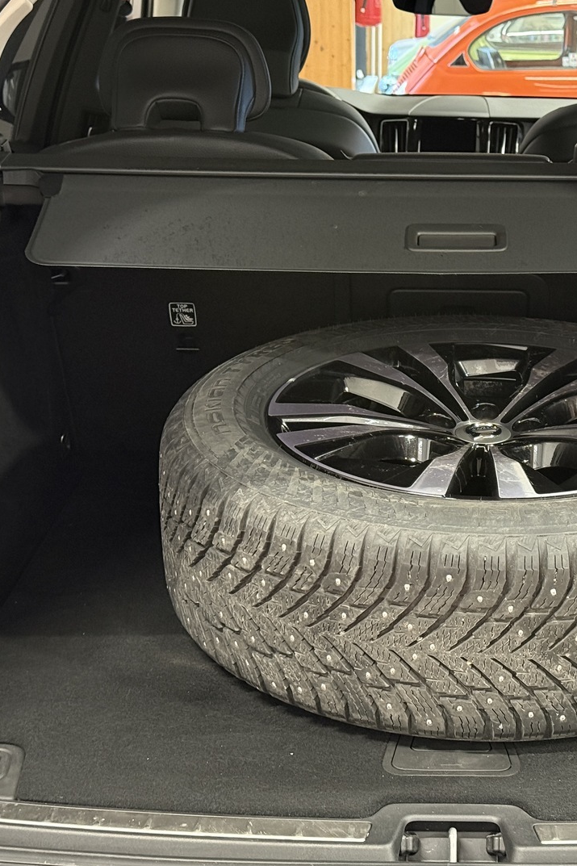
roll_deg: -0.6
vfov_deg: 30.1
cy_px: 434
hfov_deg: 20.1
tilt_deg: -15.6
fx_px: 1611
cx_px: 450
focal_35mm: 67
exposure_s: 1/35
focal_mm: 6.76
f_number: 1.78
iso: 500
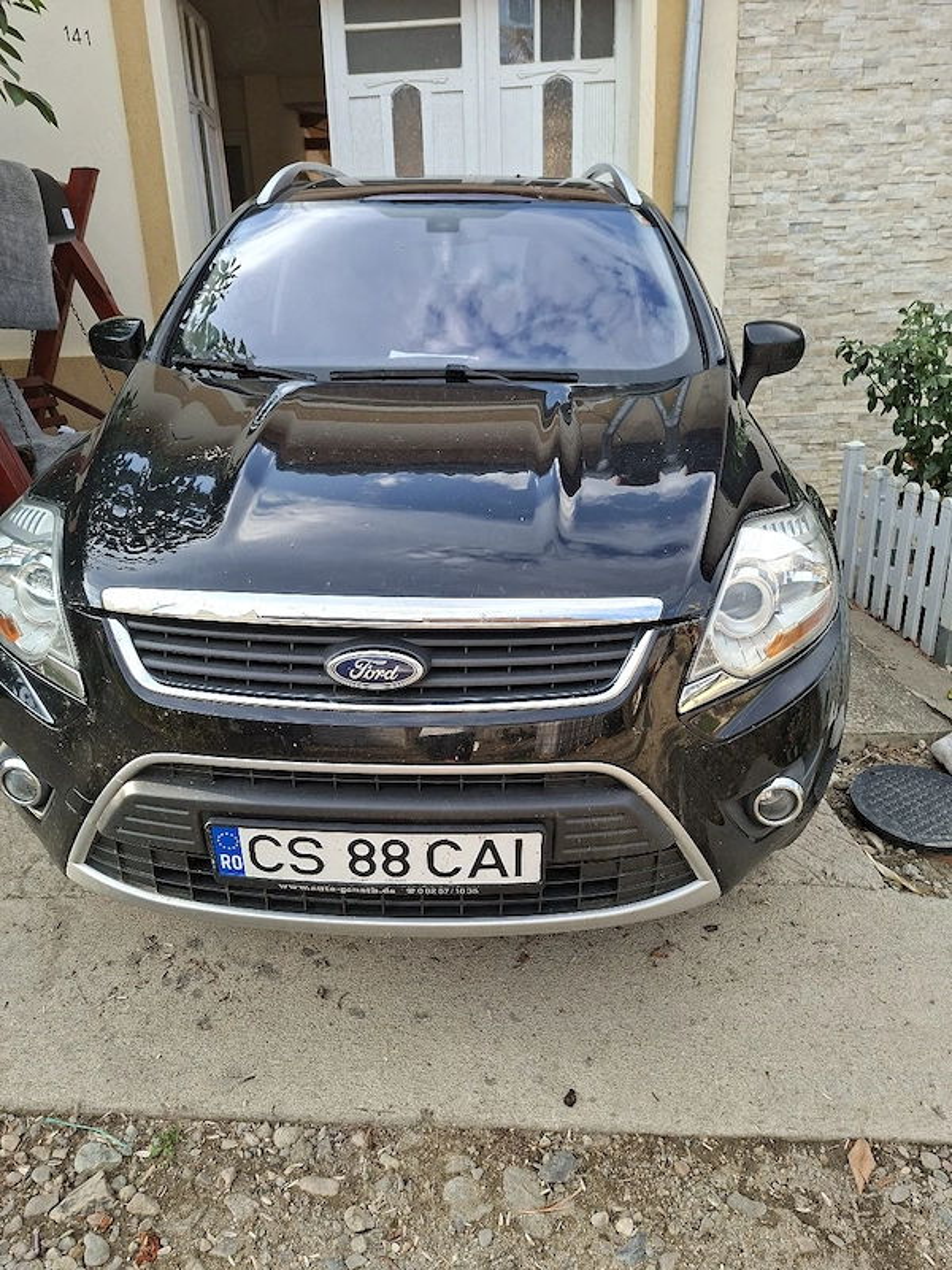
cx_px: 476
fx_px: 843
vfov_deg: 73.9
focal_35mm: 23
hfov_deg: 58.9
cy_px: 635
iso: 50
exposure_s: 1/263
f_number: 1.8
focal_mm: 5.54
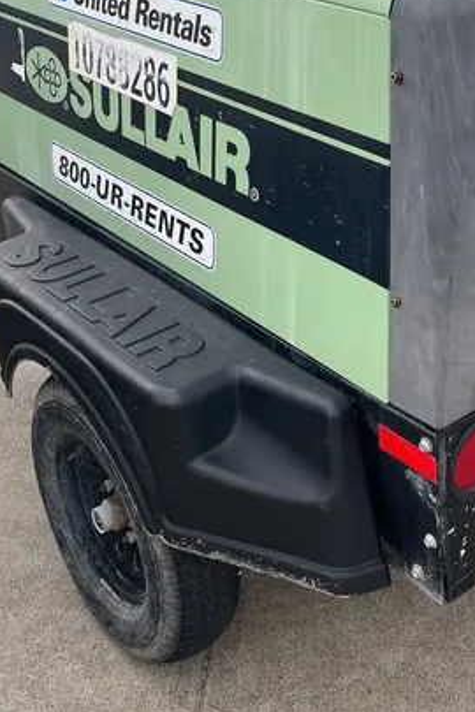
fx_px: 970
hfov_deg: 27.2
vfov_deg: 40.0
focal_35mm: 49
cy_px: 252
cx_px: 354
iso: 40
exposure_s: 1/168
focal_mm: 5.1
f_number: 1.6
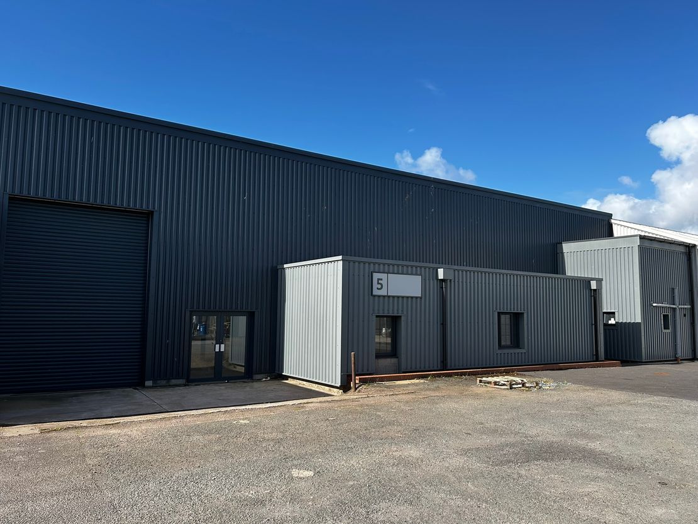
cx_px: 349
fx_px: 524
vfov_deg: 53.1
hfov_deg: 67.3
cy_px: 262
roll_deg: -0.2
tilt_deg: +6.1
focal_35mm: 26
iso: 50
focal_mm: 5.7
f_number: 1.5
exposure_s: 1/2165
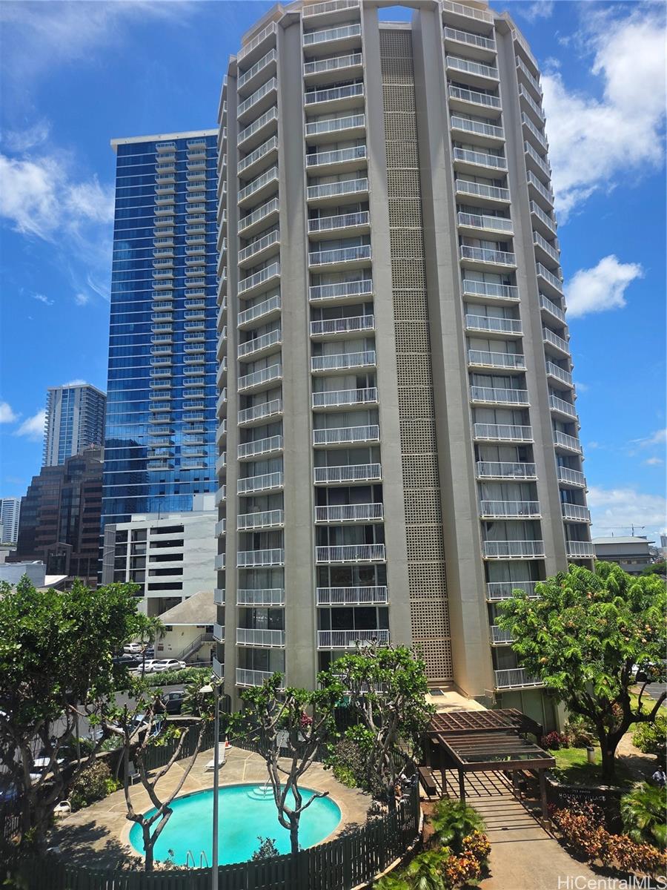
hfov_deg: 58.9
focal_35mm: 23
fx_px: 591
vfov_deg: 73.9
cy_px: 445
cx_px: 334
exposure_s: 1/4043
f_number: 1.8
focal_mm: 5.4
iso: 80
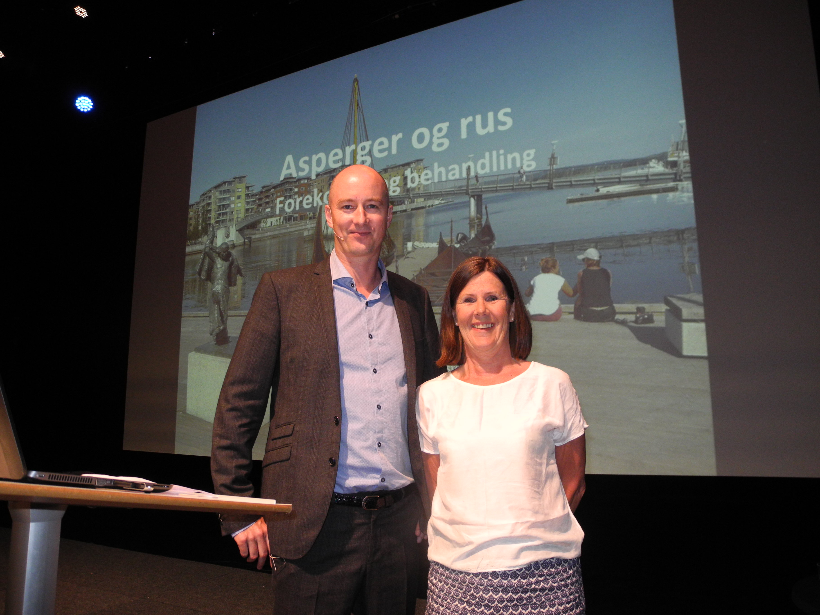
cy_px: 308
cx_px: 410
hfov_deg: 63.4
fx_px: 663
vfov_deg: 49.7
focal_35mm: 28
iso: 400
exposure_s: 1/18.6
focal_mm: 6
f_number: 2.8
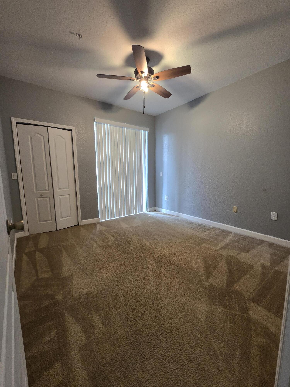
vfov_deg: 106.2
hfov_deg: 89.9
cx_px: 145
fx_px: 145
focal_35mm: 13
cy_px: 194
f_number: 2.2
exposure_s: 1/60
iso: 250
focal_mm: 2.2
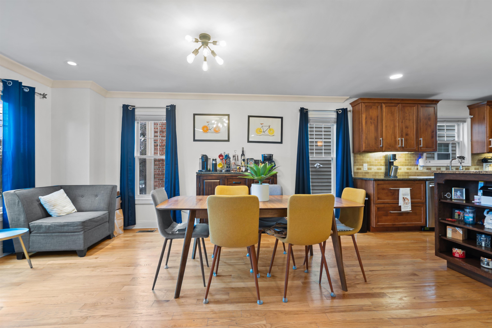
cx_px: 246
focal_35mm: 16
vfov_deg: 73.8
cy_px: 164
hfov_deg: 96.7
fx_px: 219
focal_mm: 16
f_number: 8
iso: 100
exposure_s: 4
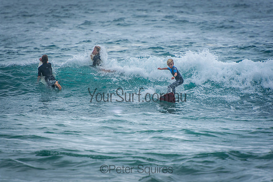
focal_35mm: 600
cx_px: 136
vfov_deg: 2.3
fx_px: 4551
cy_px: 91
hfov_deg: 3.4
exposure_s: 1/2000
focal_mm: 400
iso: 400
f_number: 5.6
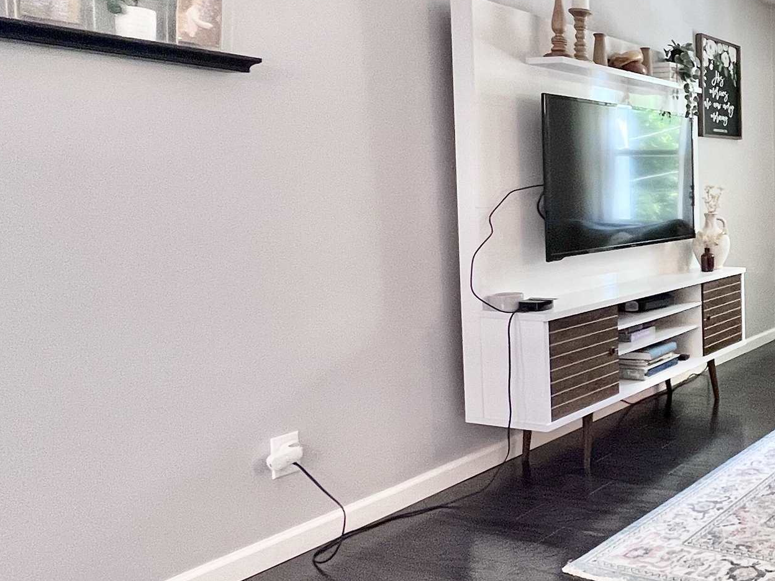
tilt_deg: -4.7
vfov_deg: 44.0
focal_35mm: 32
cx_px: 858
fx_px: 716
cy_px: 239
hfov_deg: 43.5
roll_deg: +0.8
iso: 200
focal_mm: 1.57
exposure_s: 1/60
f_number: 1.8
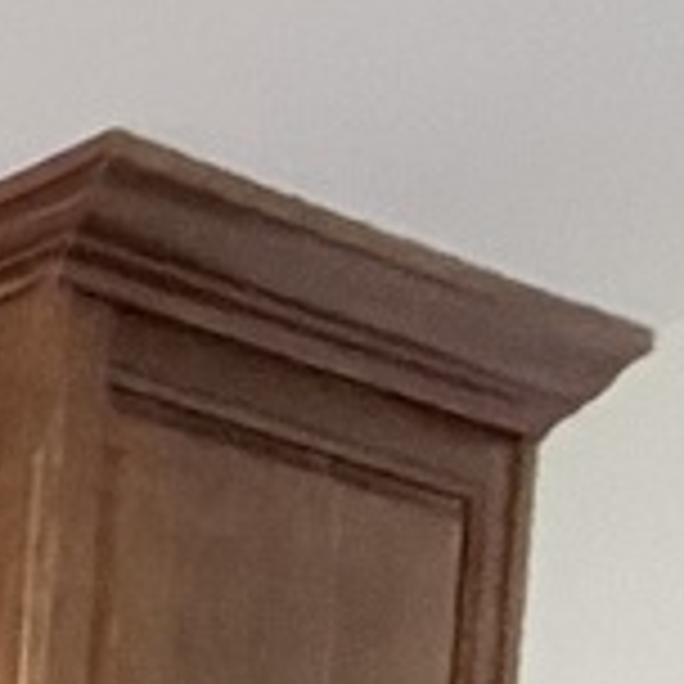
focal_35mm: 117
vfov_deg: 11.0
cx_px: -2192
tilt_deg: -5.6
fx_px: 2616
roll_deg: +0.7
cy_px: 1912
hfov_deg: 7.8
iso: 500
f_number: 2.2
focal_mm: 2.22
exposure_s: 1/60
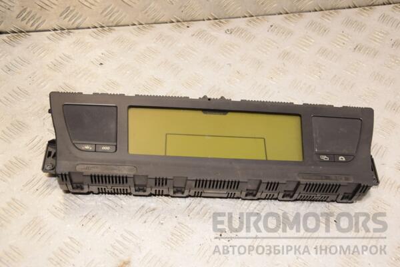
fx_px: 533
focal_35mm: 48
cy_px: 134
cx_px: 200
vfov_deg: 28.1
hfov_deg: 41.1
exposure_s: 1/100
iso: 400
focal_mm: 32
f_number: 5
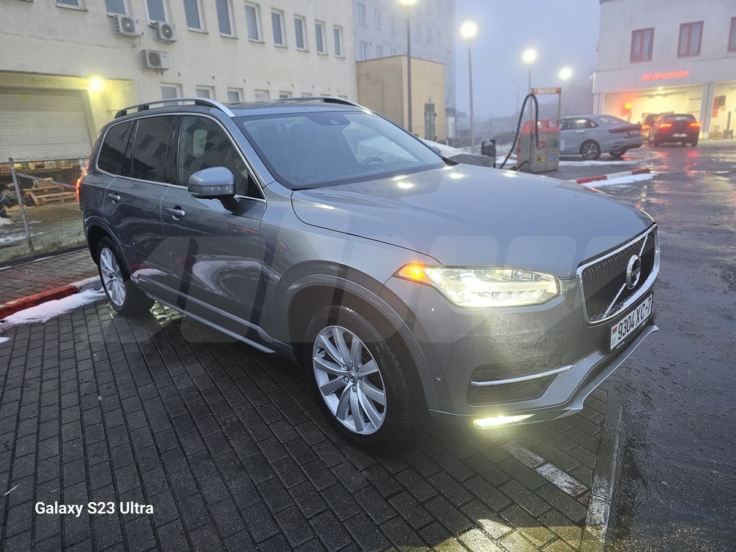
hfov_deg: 73.9
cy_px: 276
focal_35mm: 23
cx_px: 368
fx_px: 489
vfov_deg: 58.9
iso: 640
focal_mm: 6.3
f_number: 1.7
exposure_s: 1/40
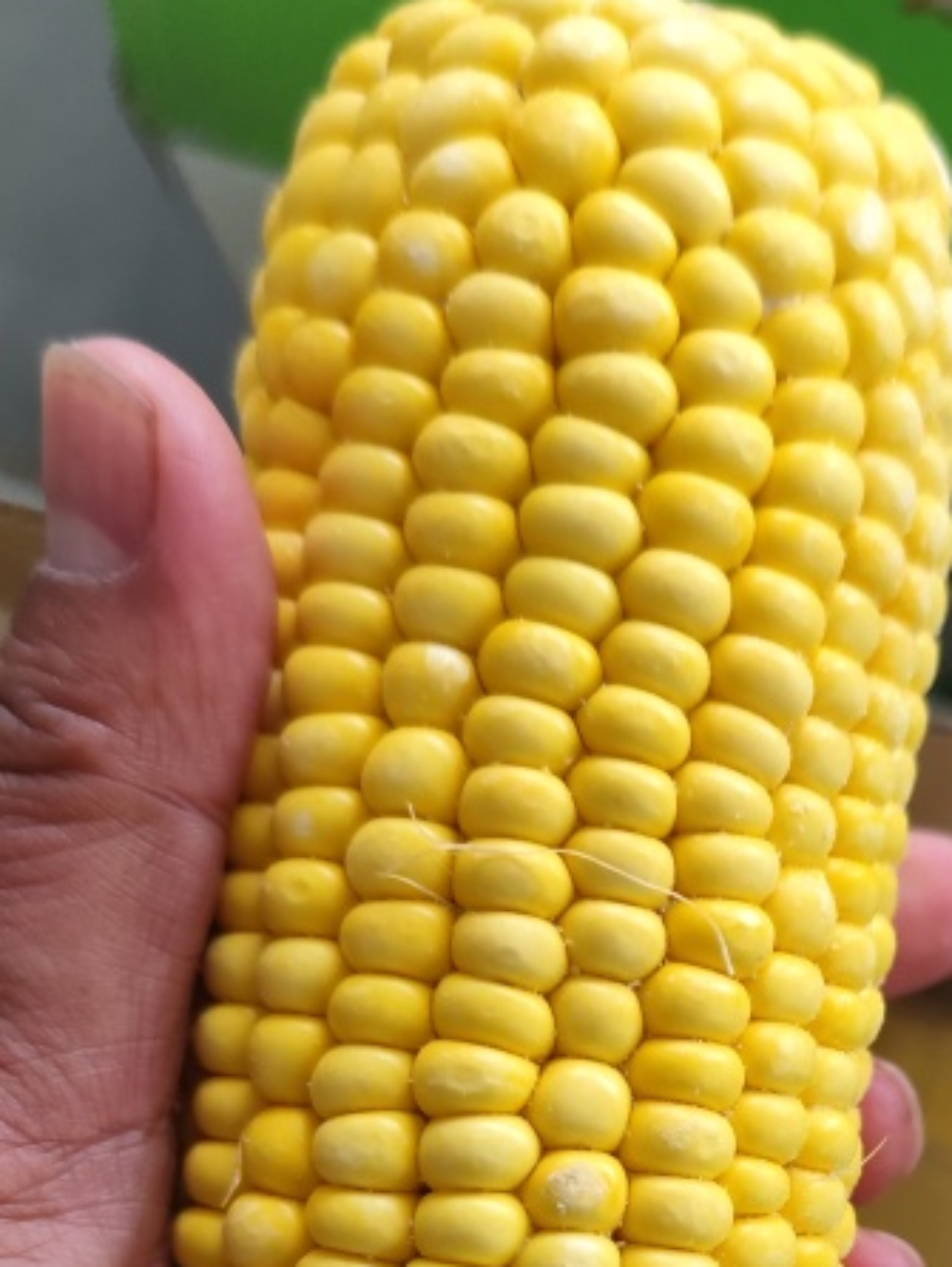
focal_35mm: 55
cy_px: 1257
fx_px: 2015
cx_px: 727
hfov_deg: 26.2
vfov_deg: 32.3
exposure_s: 1/100
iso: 500
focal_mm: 6.19
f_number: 1.65
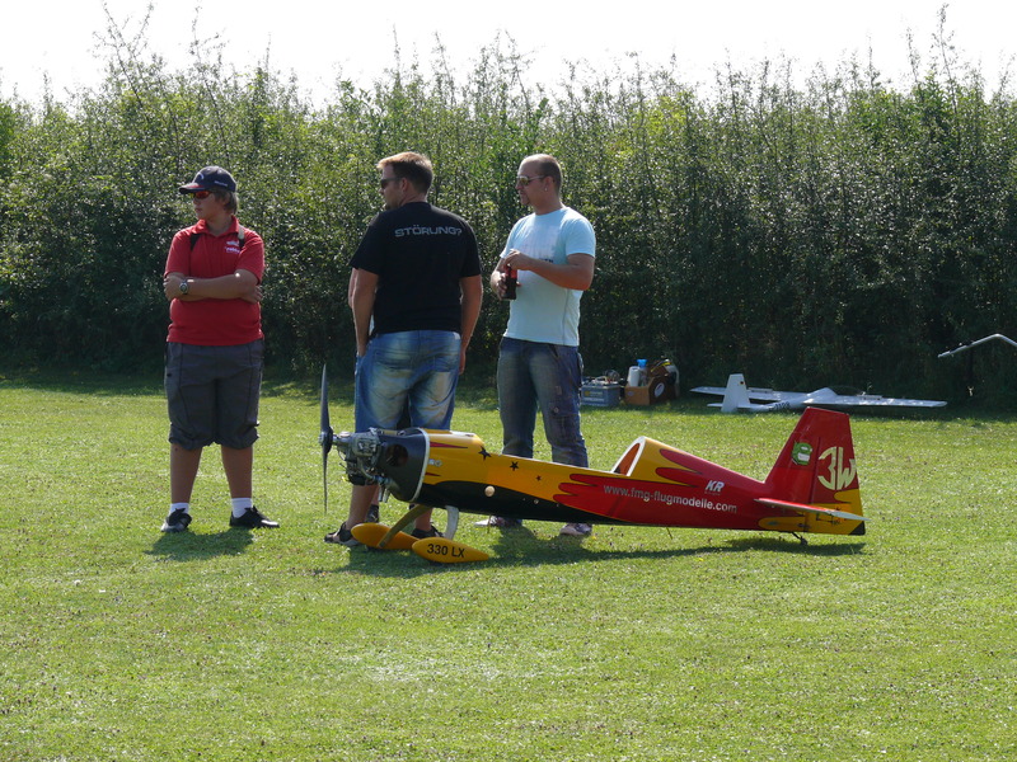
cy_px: 381
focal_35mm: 151
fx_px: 4436
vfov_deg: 9.8
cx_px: 508
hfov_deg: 13.1
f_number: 5.6
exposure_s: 1/320
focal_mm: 32
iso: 100
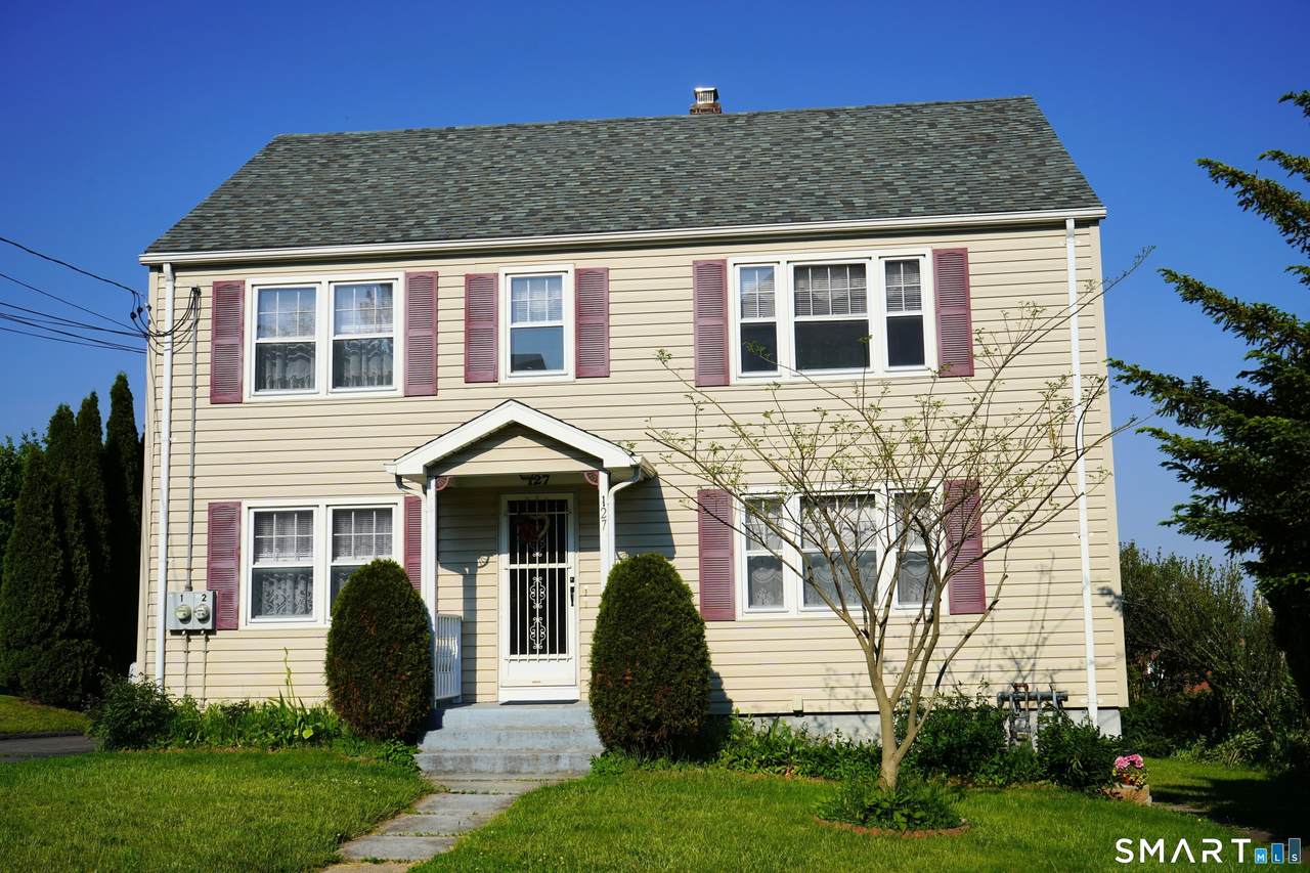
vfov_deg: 35.0
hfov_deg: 50.7
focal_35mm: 38
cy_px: 436
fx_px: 1383
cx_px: 655
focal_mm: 38
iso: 100
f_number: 10
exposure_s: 1/400
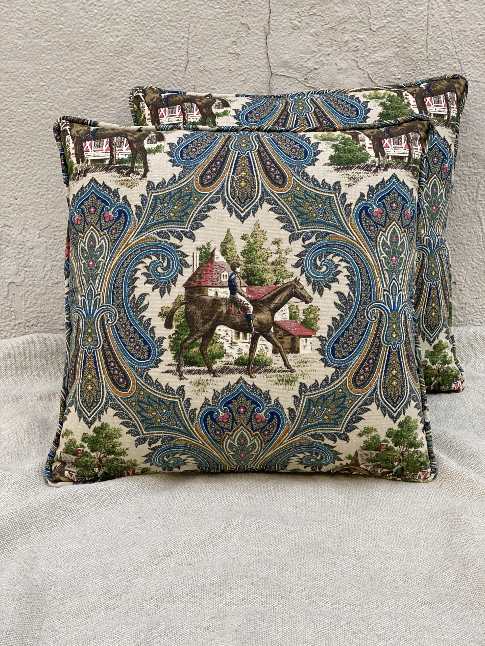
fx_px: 971
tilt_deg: -21.0
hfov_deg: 28.0
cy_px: 323
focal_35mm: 52
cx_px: 242
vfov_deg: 36.8
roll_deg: +0.6
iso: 100
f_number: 2
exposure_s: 1/122
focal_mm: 6
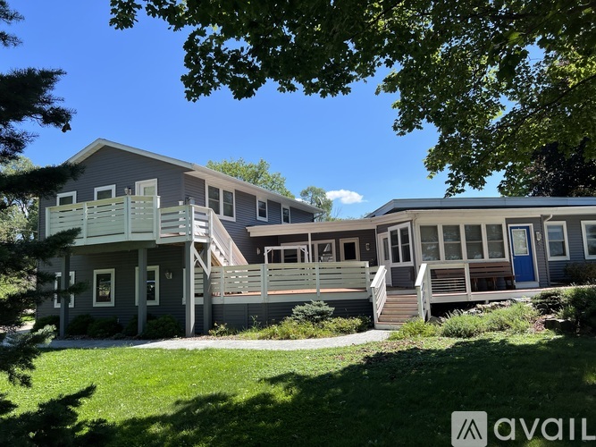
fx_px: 448
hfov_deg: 67.3
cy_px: 224
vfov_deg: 53.0
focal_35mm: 26
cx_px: 298
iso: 50
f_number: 1.5
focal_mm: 5.7
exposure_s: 1/2457
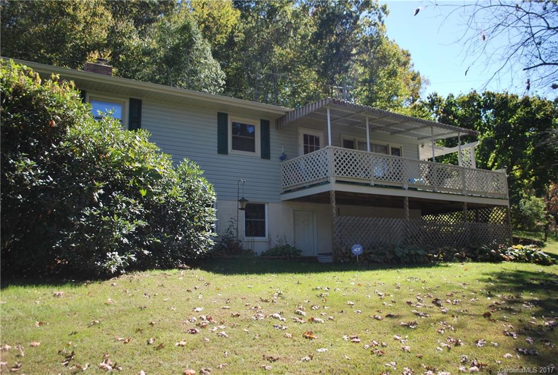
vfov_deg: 43.8
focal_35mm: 30
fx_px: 466
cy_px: 188
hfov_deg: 61.8
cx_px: 279
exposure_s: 1/500
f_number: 3.8
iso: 140
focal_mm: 20
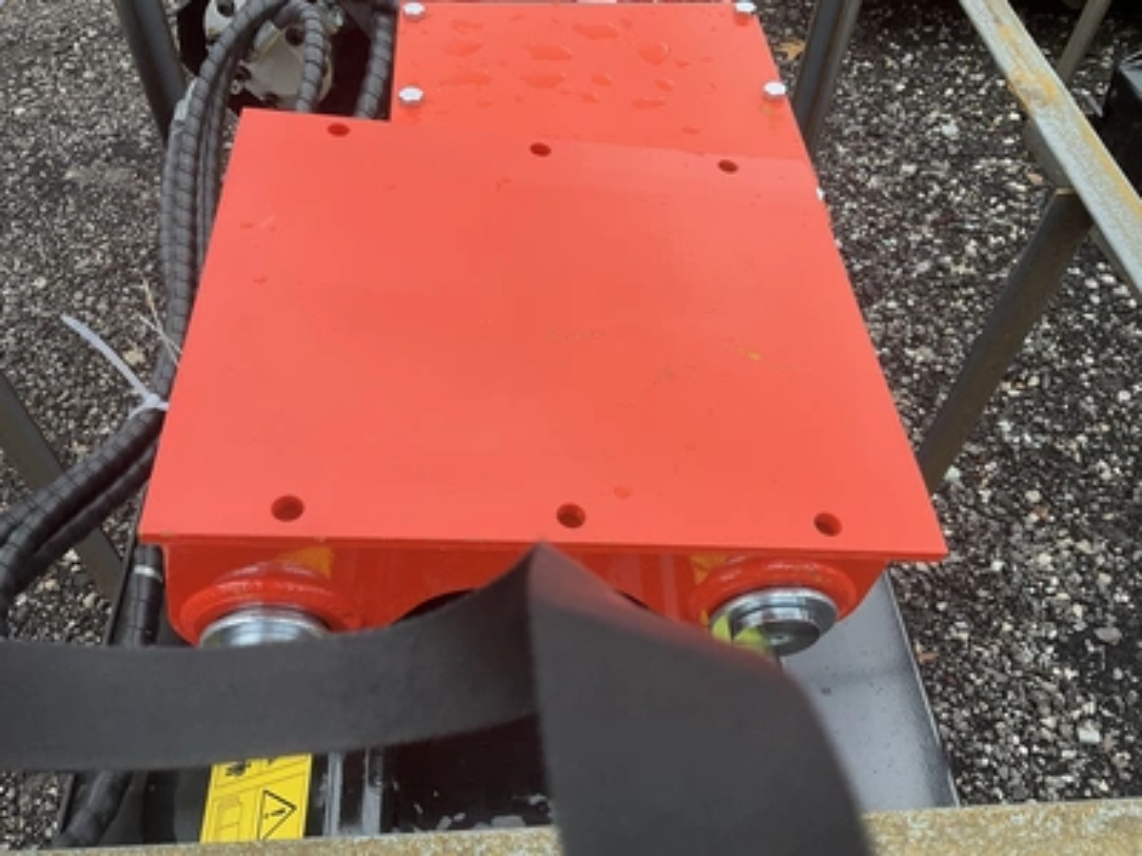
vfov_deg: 48.2
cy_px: 428
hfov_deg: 61.7
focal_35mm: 29
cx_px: 571
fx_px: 957
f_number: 1.8
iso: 20
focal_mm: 3
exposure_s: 1/141
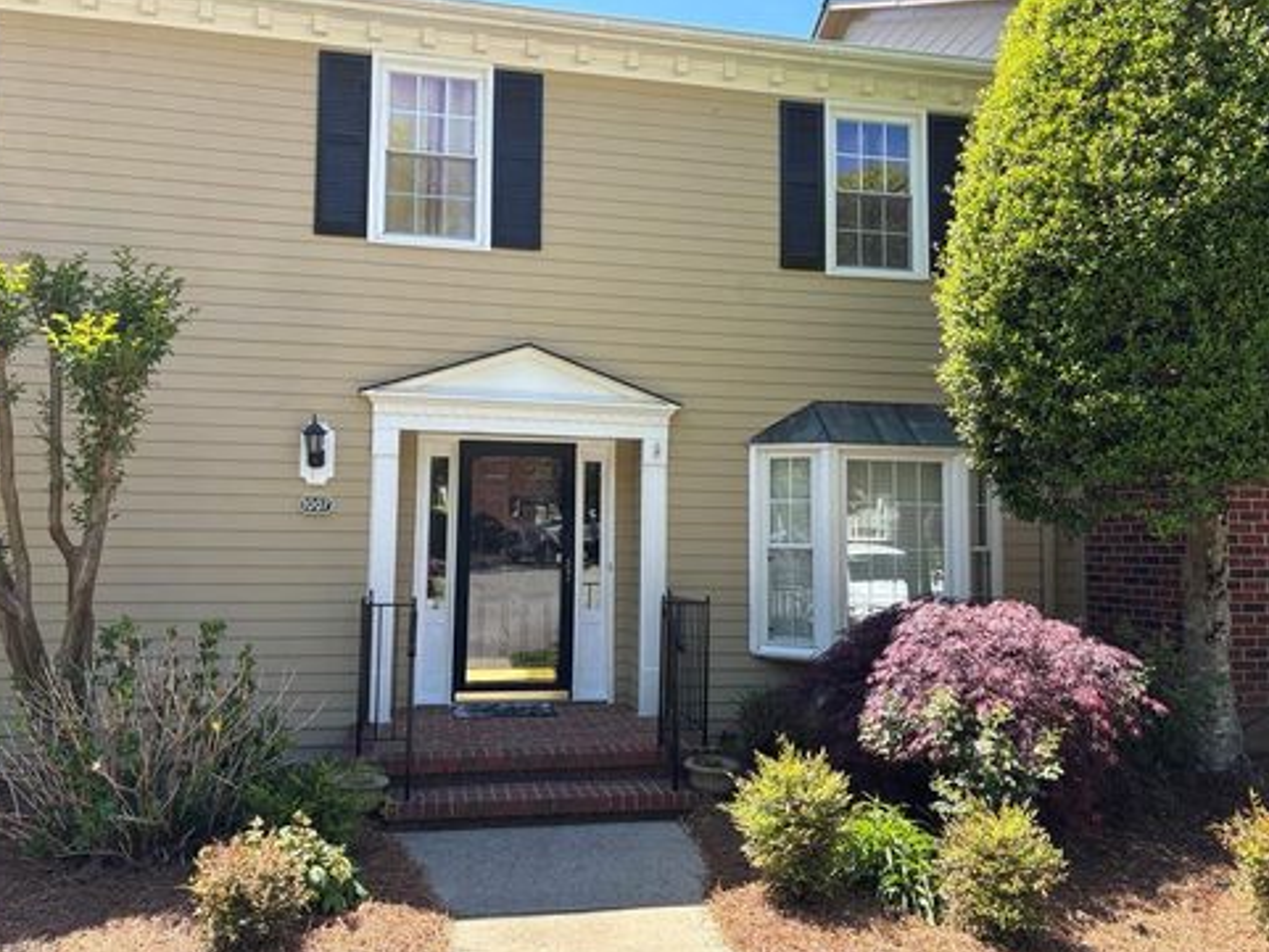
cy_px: 465
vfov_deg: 51.4
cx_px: 623
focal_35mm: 27
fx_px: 990
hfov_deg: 65.3
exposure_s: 1/732
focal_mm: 5.96
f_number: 1.6
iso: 50
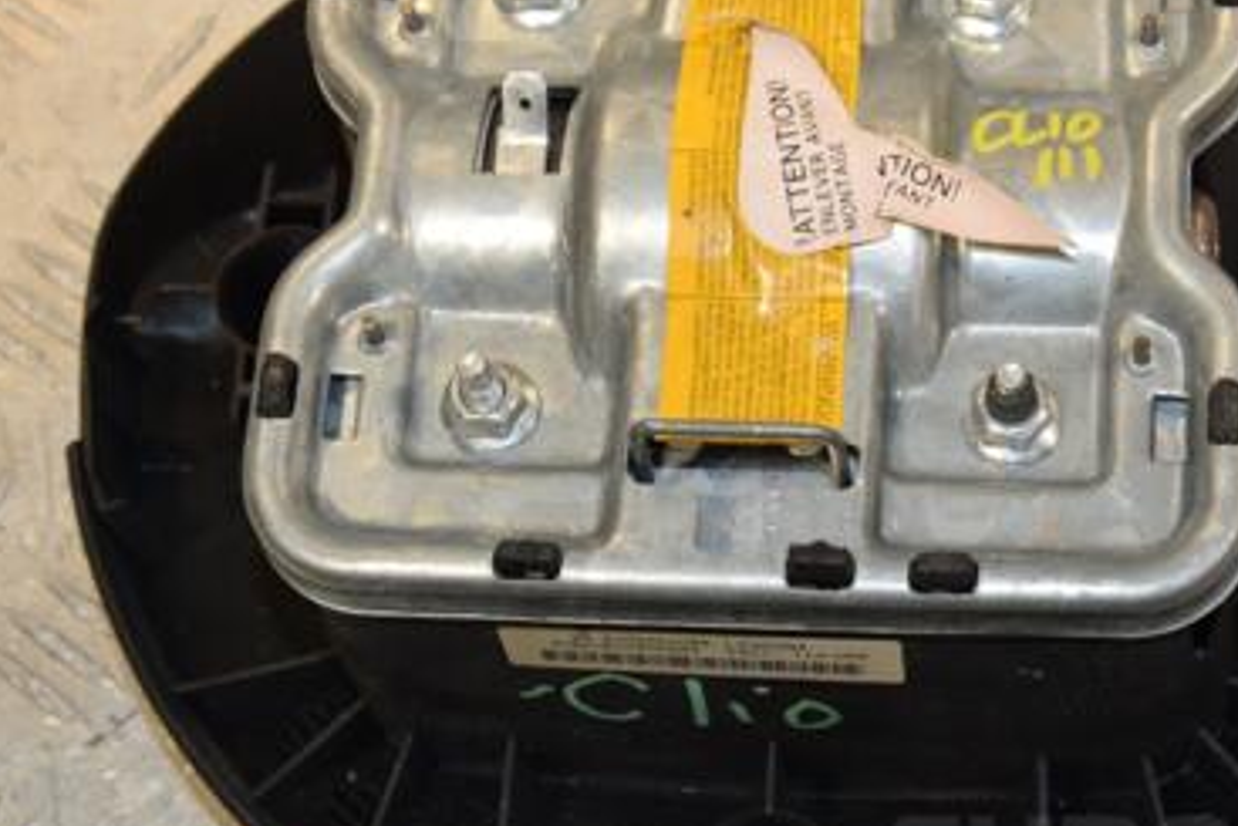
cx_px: 830
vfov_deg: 14.0
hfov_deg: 20.7
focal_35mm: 98
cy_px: 418
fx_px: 3371
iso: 800
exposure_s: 1/200
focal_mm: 40
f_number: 9
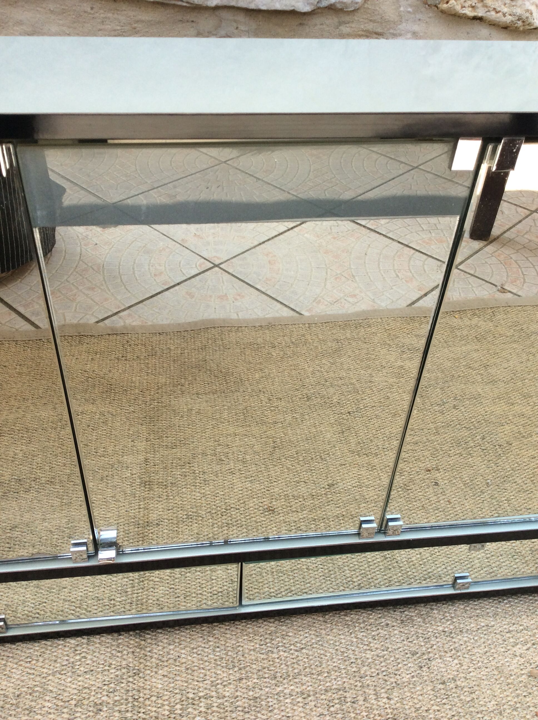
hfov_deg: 44.1
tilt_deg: -41.3
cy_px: 360
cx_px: 269
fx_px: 665
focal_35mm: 32
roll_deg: -4.3
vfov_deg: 56.9
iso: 32
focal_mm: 3.3
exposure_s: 1/295
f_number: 2.4
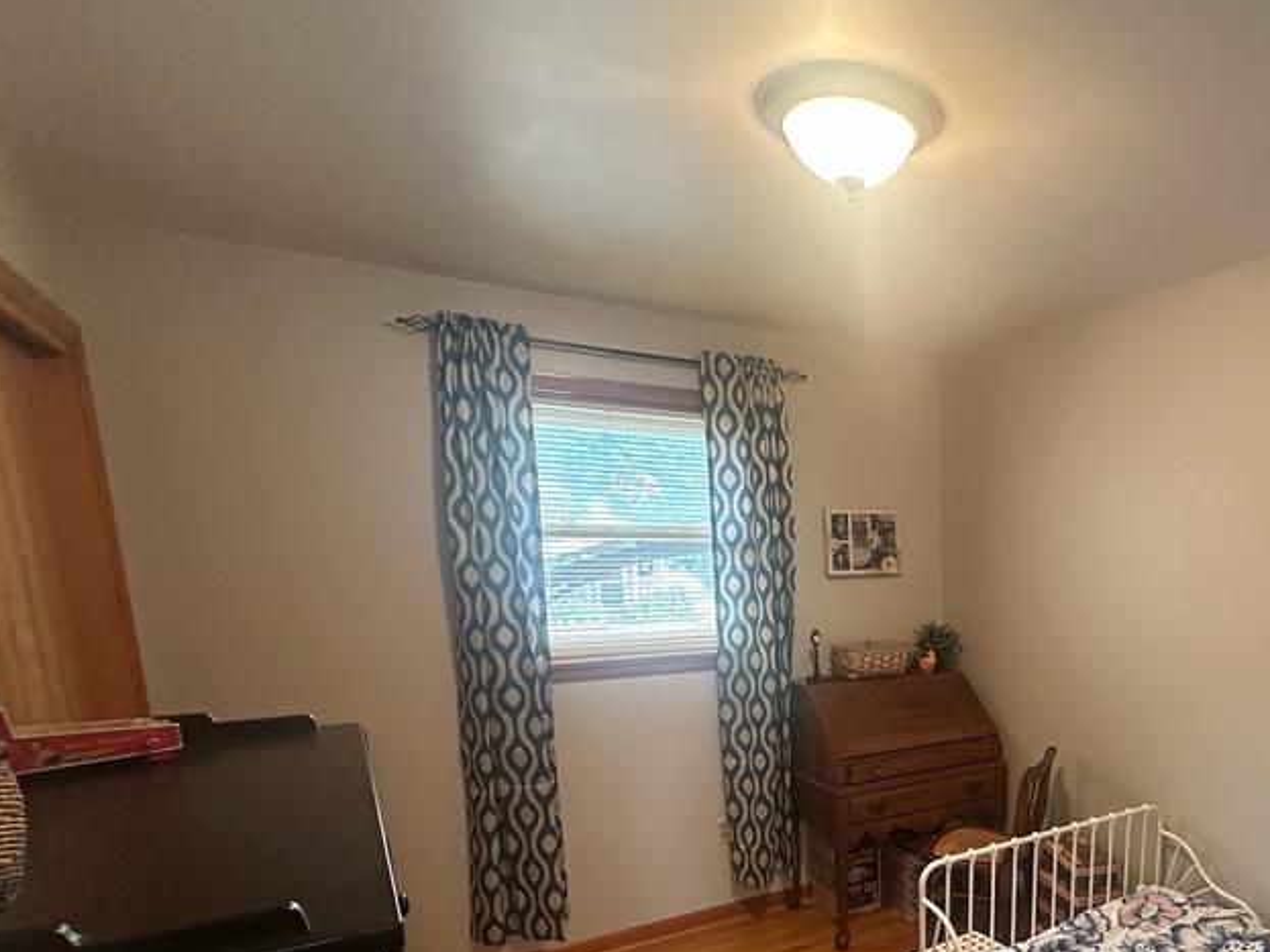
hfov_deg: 67.8
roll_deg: -0.1
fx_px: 844
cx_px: 995
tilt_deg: -9.3
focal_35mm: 23
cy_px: 701
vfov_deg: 56.3
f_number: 2.2
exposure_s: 1/60
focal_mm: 2.22
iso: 500
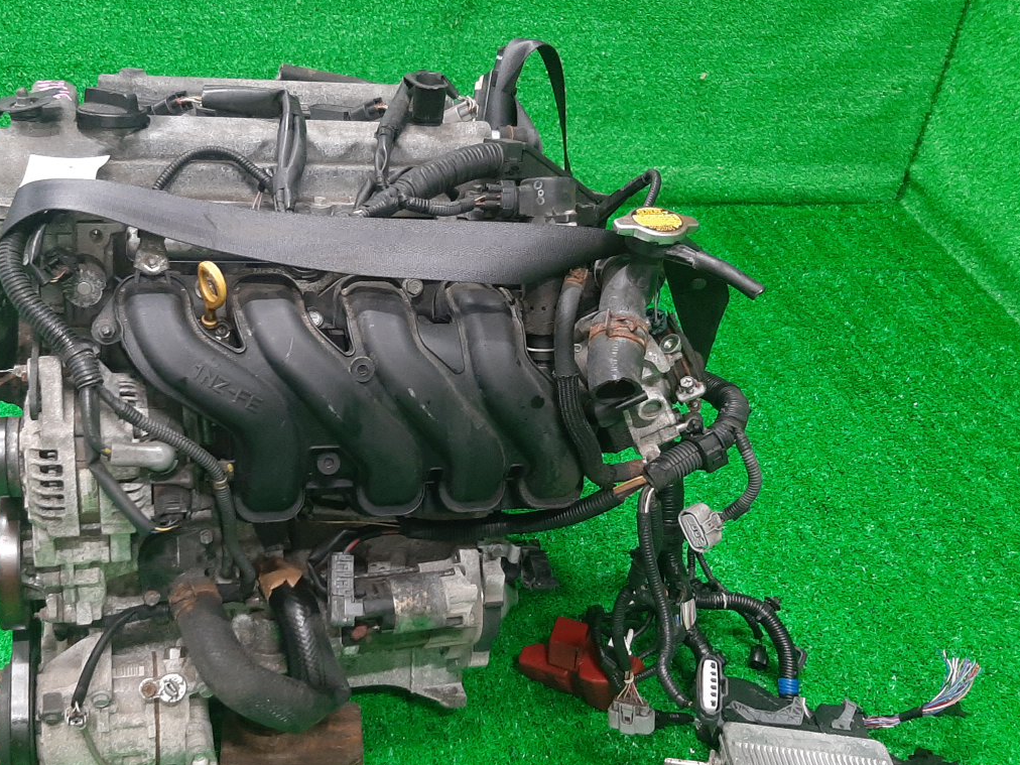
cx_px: 358
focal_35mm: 37
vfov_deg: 38.6
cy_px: 419
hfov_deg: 49.4
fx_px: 1090
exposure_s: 1/50
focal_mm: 3.93
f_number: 1.7
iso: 220
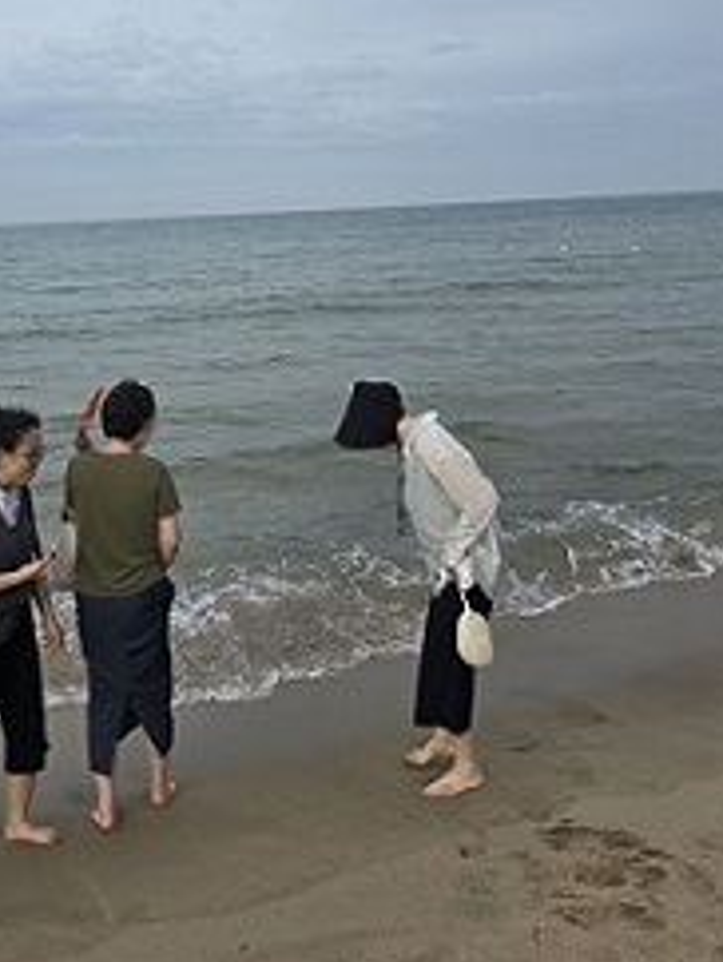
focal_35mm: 37
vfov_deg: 48.0
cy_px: 229
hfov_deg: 38.3
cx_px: 246
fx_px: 1029
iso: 80
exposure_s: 1/3747
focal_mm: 6.3
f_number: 1.7
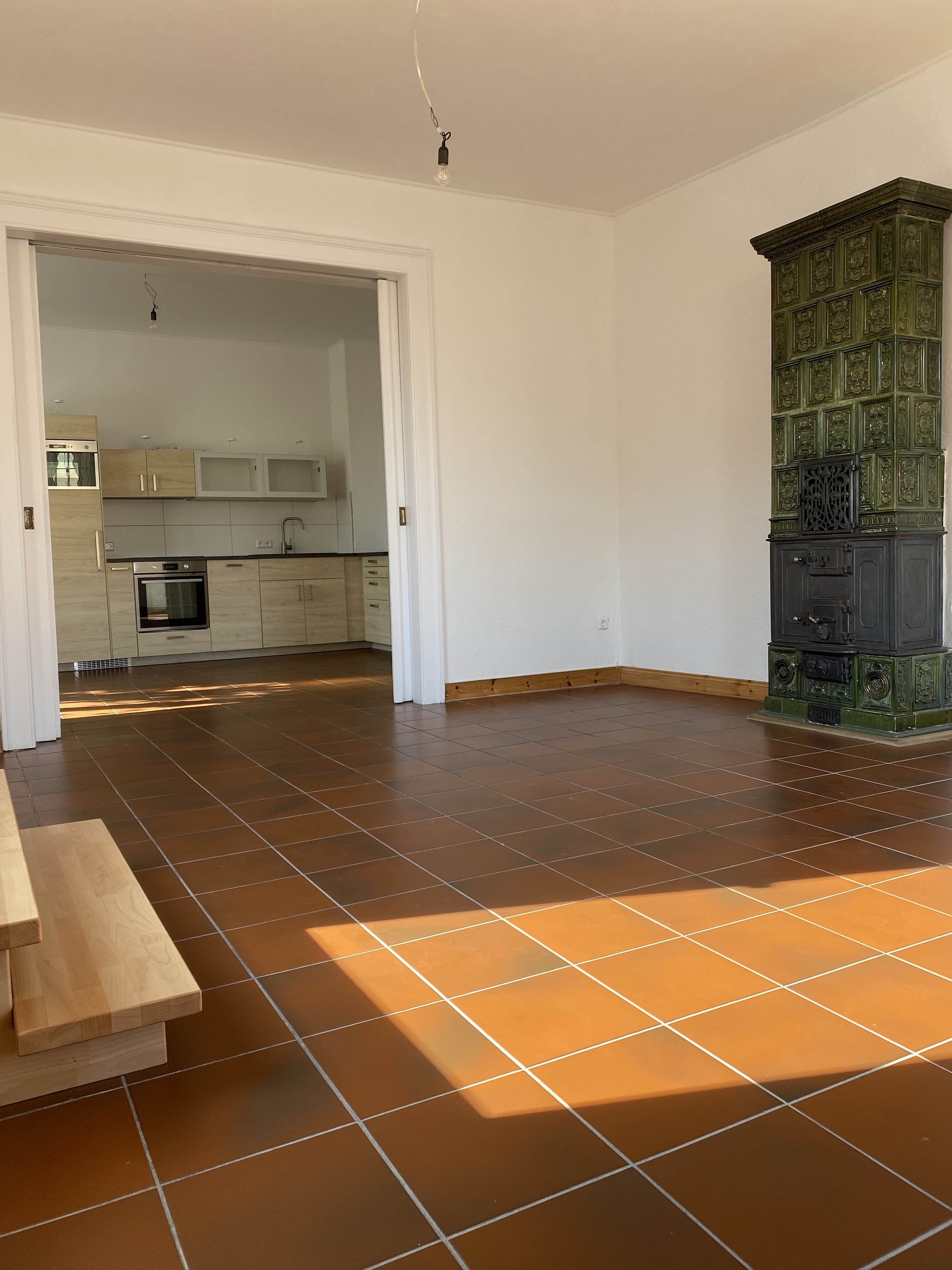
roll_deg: +2.5
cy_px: 635
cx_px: 476
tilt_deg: -4.0
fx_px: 953
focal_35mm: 26
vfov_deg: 67.3
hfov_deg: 53.1
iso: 40
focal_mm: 4.25
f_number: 1.8
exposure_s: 1/122
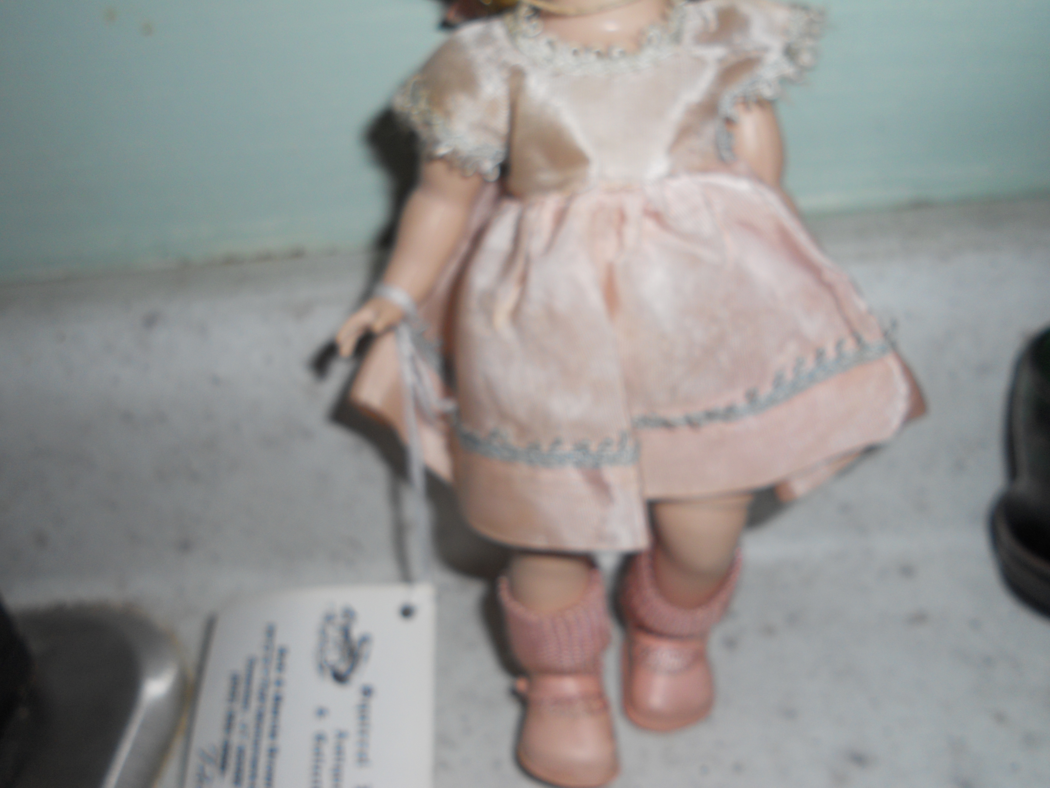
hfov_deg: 56.8
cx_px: 525
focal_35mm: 32
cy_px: 394
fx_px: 971
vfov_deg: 44.2
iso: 80
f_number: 8.8
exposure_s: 1/25
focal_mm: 5.8
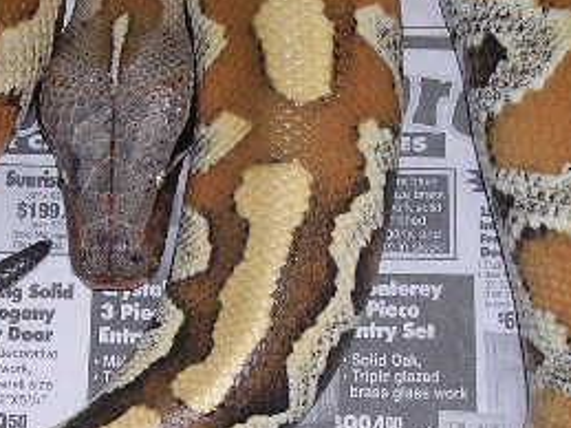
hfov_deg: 16.3
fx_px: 1995
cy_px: 265
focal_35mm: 121
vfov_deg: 12.2
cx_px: 216
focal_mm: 7.5
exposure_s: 1/60.1
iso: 100
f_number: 3.1
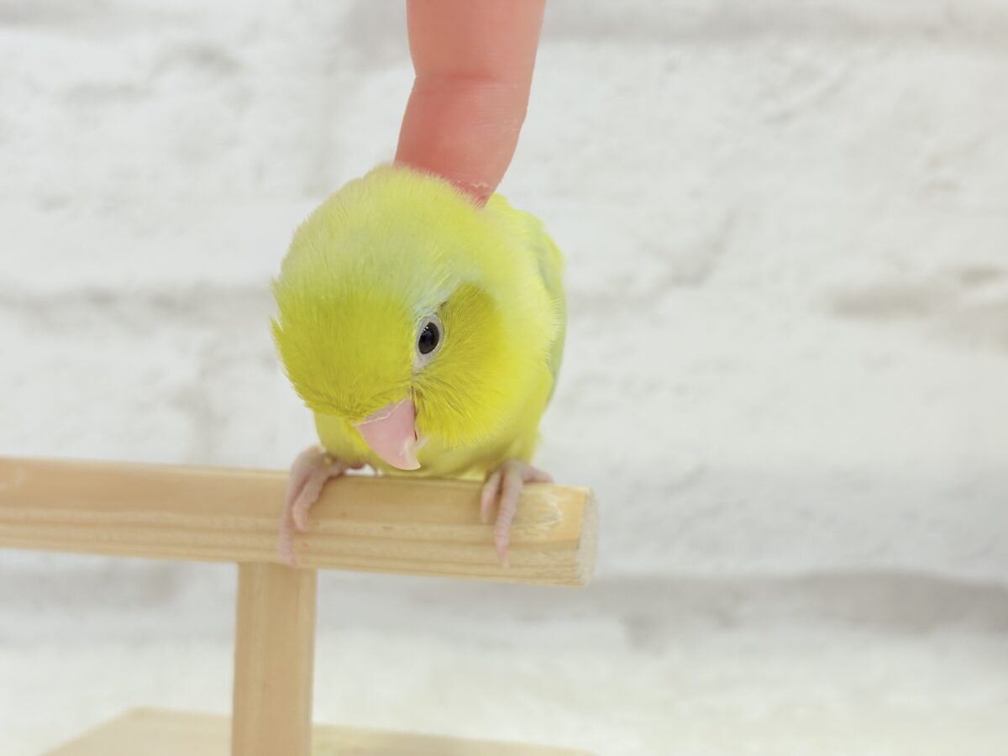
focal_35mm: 52
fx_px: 1514
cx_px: 504
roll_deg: +0.5
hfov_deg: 36.8
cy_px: 378
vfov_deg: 28.0
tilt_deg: -3.1
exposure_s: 1/100
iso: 64
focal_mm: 5.96
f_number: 1.6
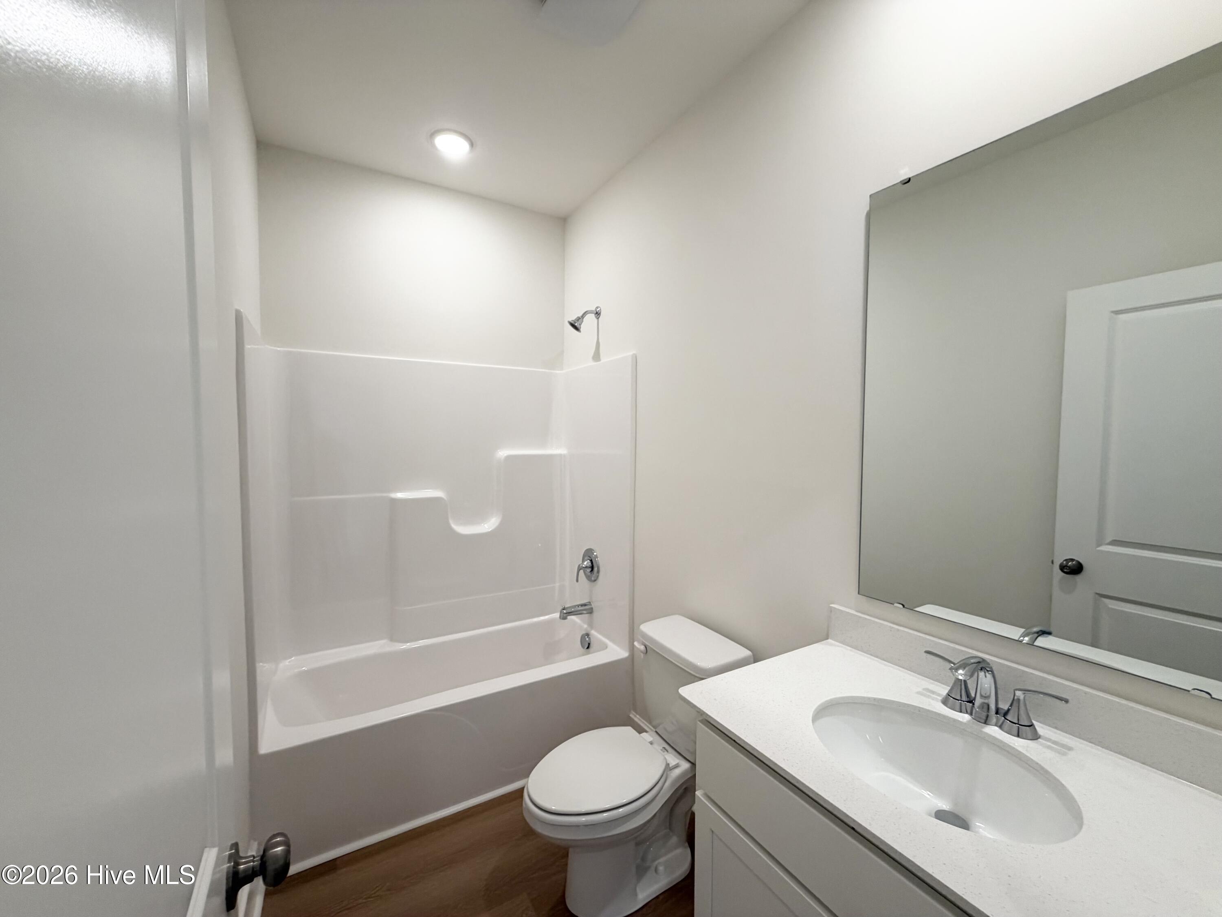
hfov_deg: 102.1
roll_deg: -0.9
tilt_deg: -0.8
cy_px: 458
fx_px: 494
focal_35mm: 14
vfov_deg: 85.7
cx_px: 611
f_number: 2.2
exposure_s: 1/120
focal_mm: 2.22
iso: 125
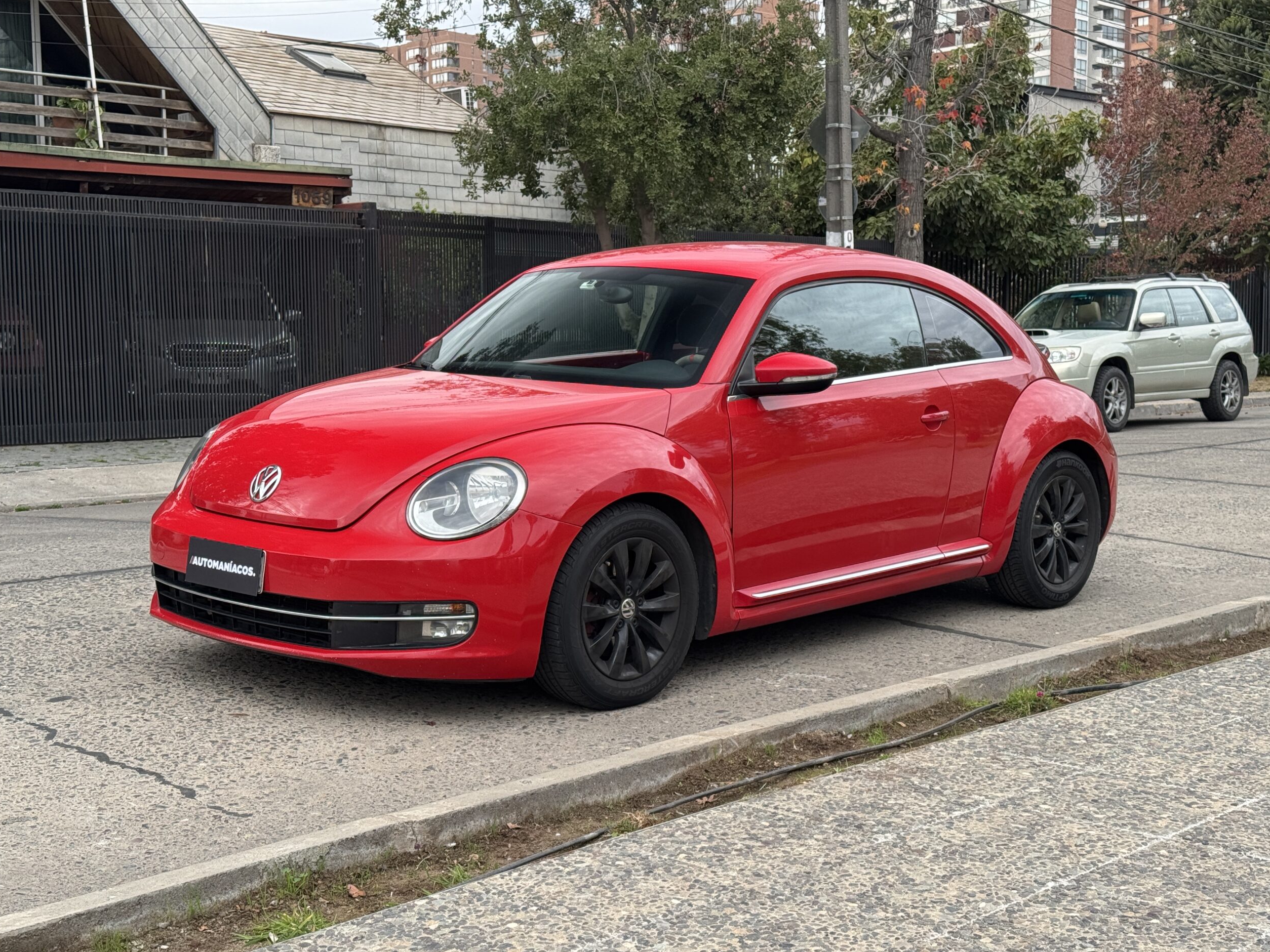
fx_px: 1798
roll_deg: +0.4
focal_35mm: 49
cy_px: 478
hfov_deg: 38.9
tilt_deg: -3.7
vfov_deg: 29.7
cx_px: 633
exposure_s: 1/262
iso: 64
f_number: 1.78
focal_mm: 6.76
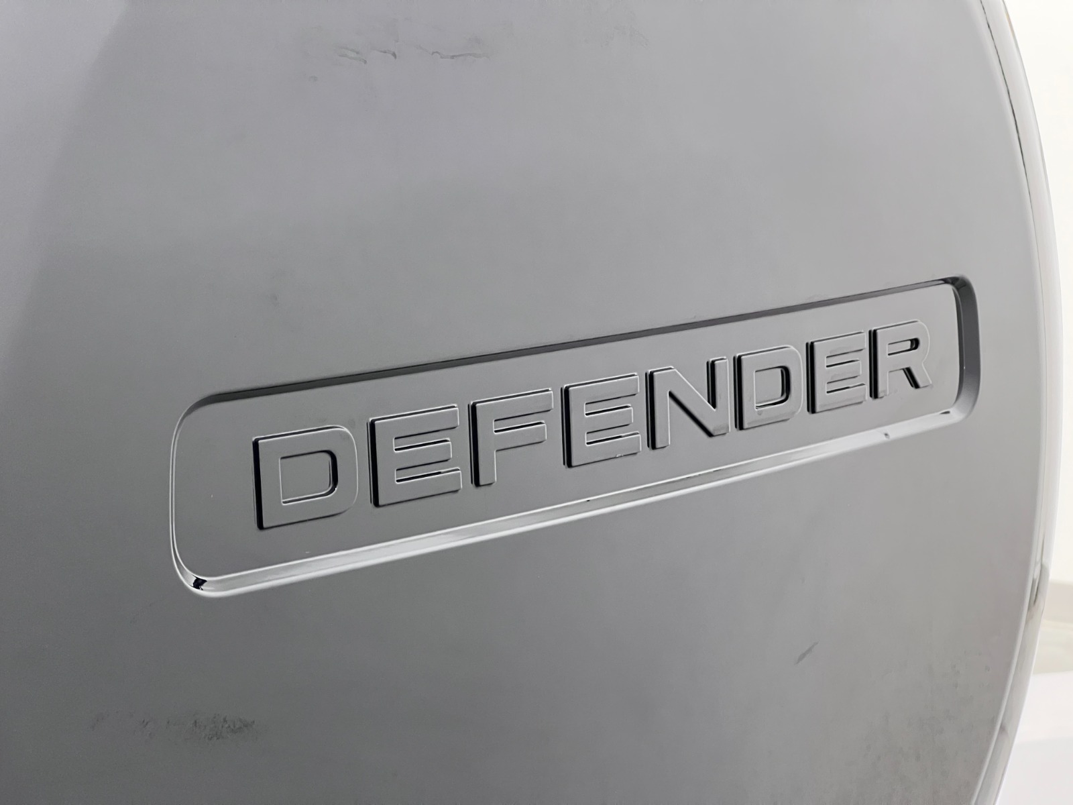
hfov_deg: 25.3
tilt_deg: -9.3
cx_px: 536
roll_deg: +1.4
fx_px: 2387
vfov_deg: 19.1
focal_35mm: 77
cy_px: 402
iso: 640
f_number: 2.8
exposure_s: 1/60
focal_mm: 9
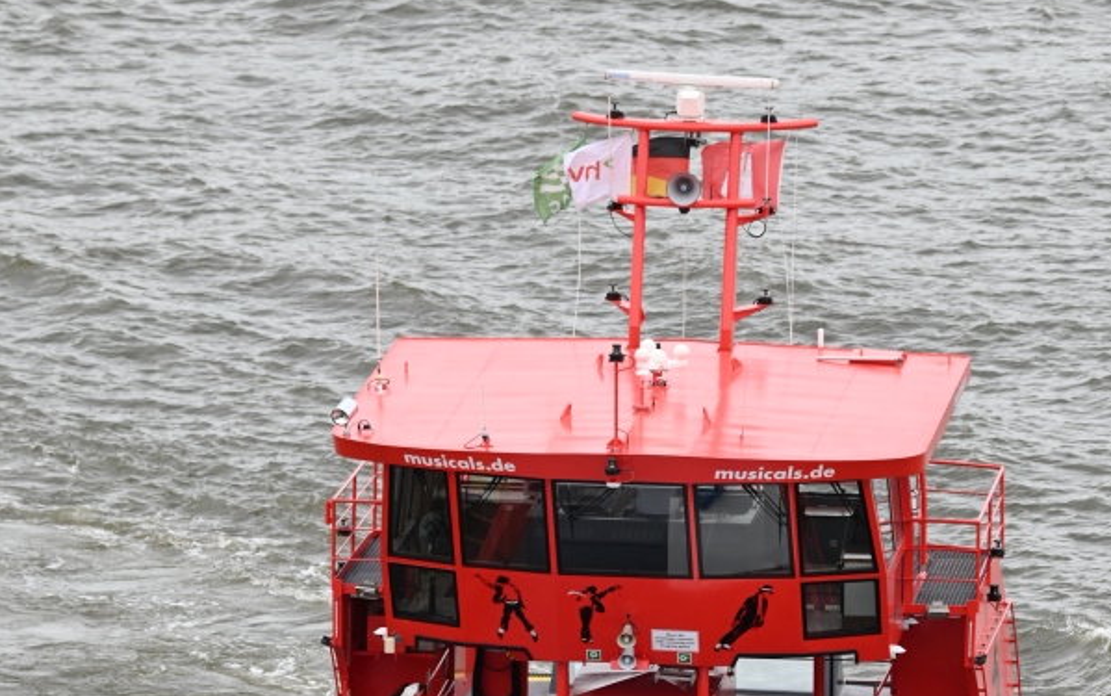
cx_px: 572
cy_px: 865
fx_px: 11087
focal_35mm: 366
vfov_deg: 3.6
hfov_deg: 5.7
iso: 400
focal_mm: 210
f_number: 5.3
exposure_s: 1/1000
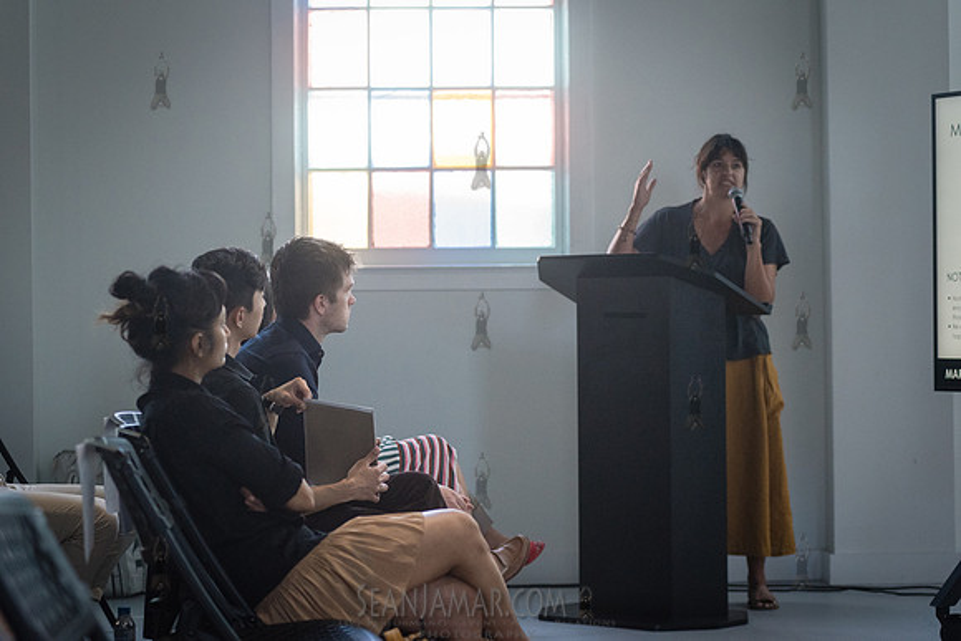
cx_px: 480
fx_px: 2456
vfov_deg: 14.9
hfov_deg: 22.1
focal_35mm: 92
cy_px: 320
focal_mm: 92
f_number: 4
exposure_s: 1/500
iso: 4000
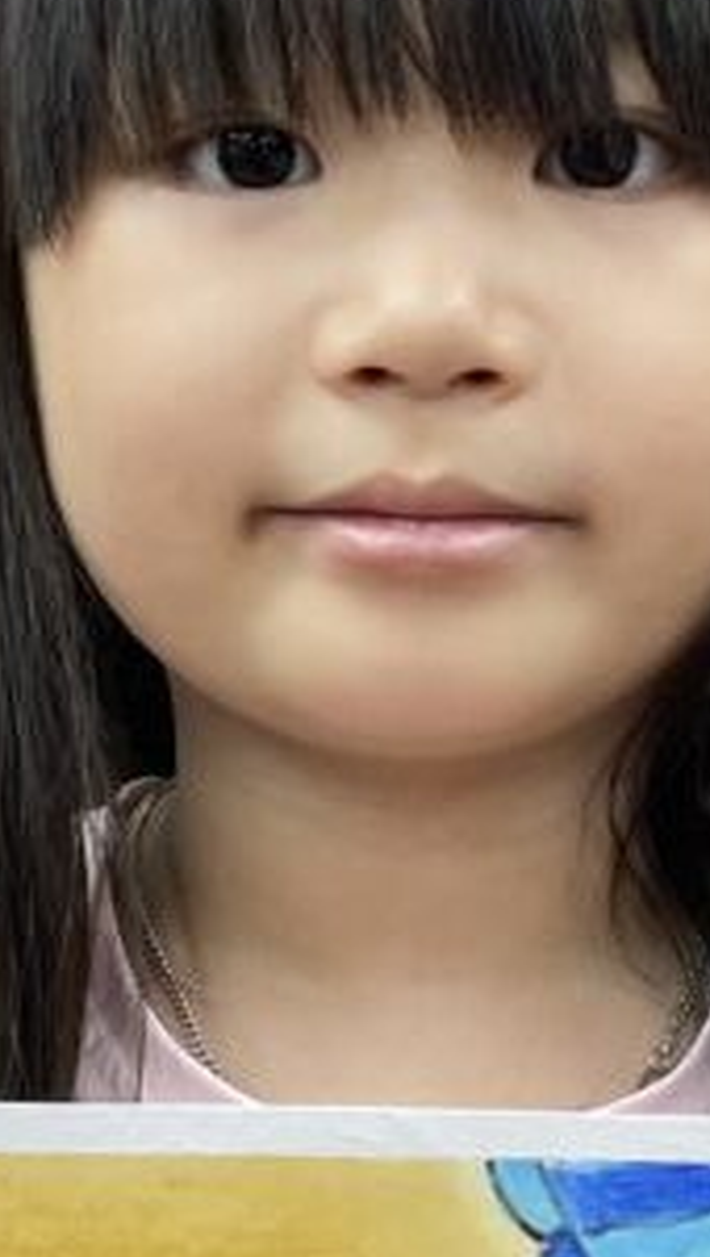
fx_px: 3136
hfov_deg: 12.9
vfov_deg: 21.8
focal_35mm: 94
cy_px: 1286
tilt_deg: -10.0
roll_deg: +0.5
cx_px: 439
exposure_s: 1/100
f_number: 1.6
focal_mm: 4.2
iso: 125
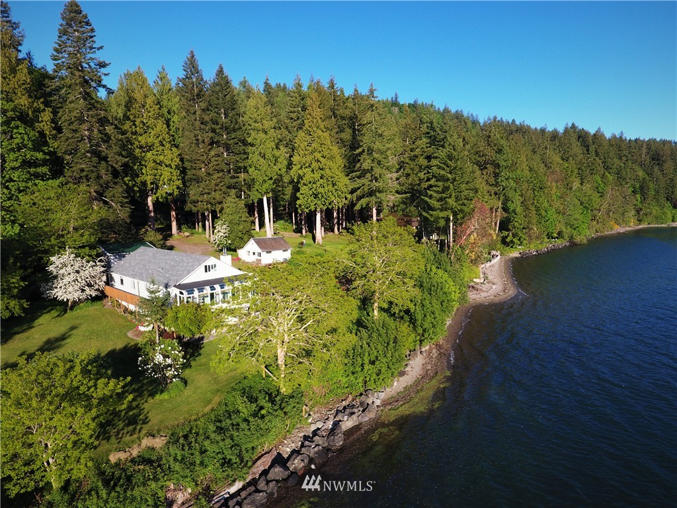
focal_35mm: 20
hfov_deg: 81.7
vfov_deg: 66.0
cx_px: 338
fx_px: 391
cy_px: 254
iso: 100
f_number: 2.8
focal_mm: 3.61
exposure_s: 1/472
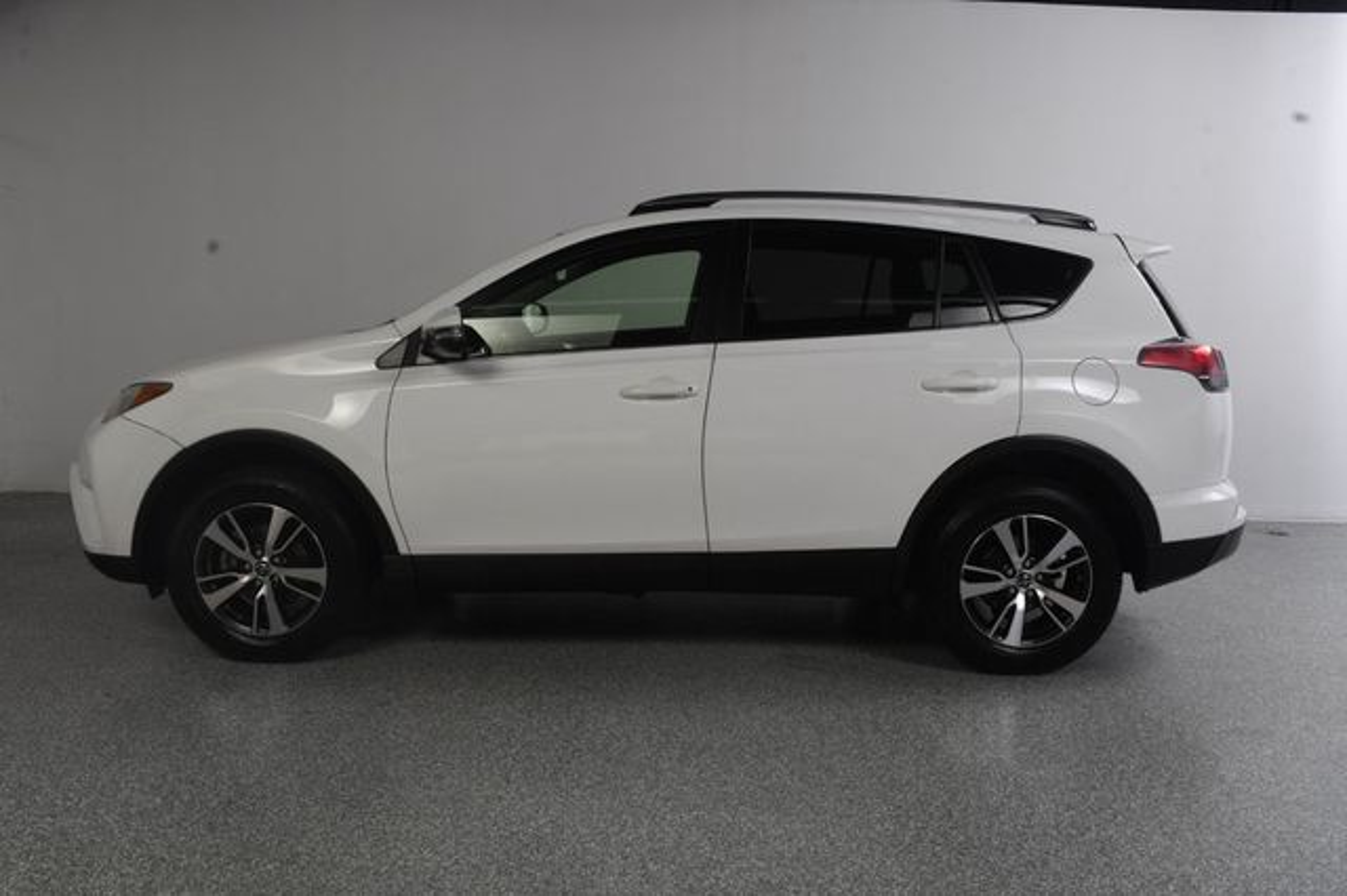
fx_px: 1122
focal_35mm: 30
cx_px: 674
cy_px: 448
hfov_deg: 62.0
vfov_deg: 43.6
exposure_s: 1/160
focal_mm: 20
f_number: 13
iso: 100
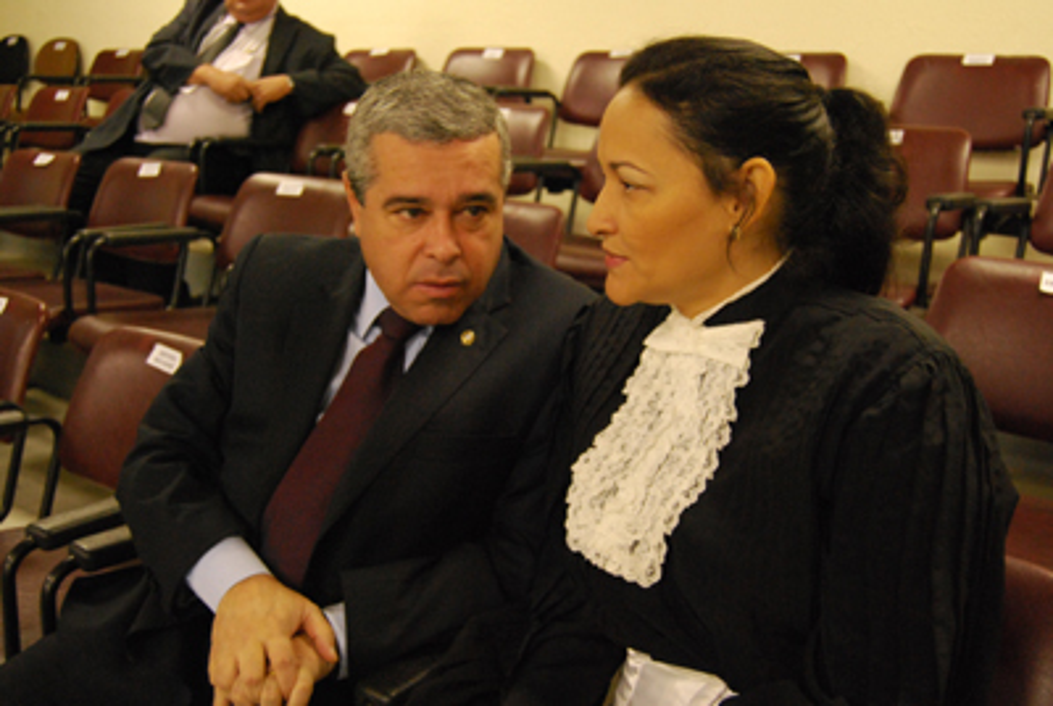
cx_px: 526
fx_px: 1055
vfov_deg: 37.0
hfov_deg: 53.1
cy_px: 353
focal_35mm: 36
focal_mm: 24
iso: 1600
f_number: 4
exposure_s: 1/60
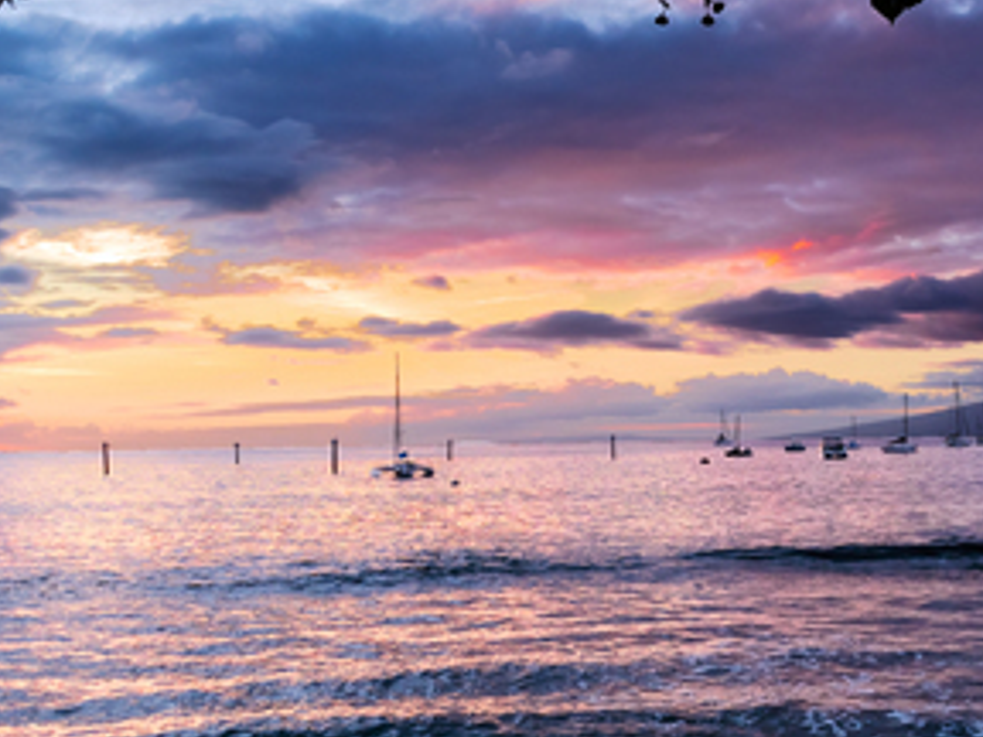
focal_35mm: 54
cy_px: 331
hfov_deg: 35.5
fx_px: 1533
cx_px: 563
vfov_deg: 27.0
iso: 400
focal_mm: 18
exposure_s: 1/250
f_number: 4
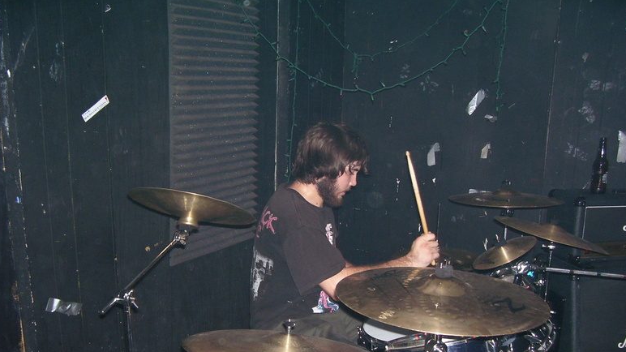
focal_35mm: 38
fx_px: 631
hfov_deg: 52.8
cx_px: 311
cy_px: 238
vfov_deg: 30.9
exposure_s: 1/60
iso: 125
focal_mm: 5.6
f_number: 2.7
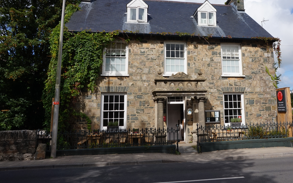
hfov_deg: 58.6
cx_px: 190
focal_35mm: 32
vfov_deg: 39.0
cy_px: 62
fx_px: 256
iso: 100
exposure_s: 1/125
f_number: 14
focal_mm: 16
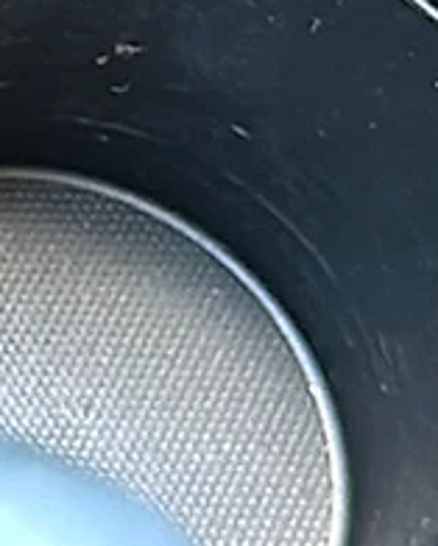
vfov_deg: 11.9
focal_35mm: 157
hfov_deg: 9.1
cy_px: -152
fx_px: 2542
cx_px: -513
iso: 200
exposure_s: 1/40
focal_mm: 6.86
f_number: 1.78
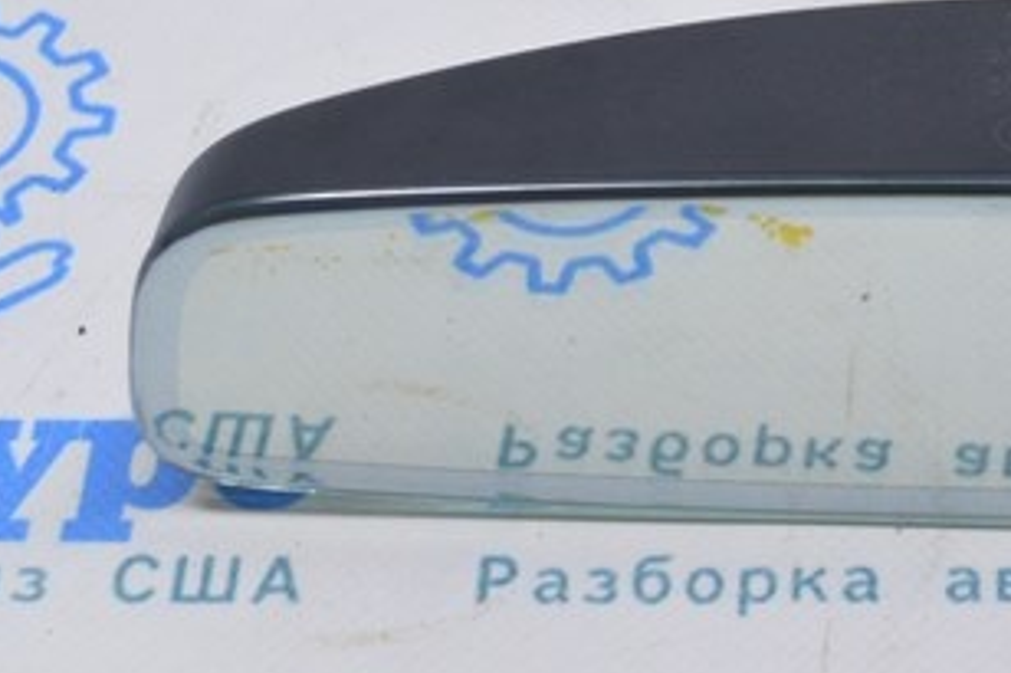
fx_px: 4341
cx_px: 972
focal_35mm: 155
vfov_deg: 8.8
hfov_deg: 13.1
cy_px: 5
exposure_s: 1/25
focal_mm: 31
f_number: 5.6
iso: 400
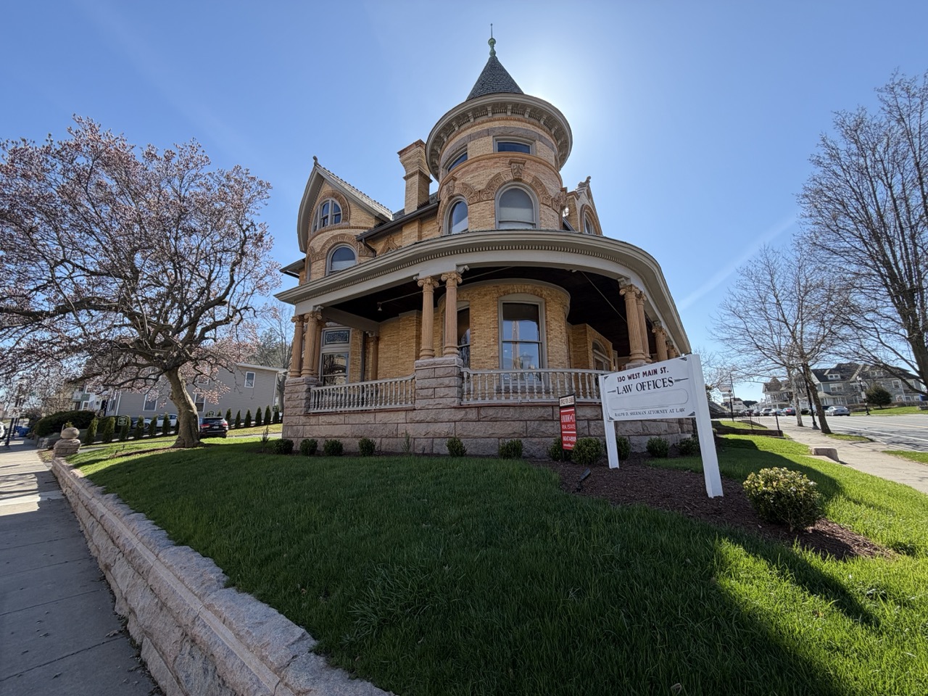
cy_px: 348
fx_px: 375
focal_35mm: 14
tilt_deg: +11.8
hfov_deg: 102.1
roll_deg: +0.0
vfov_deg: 85.7
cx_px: 464
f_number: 2.2
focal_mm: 2.22
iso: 40
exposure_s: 1/770
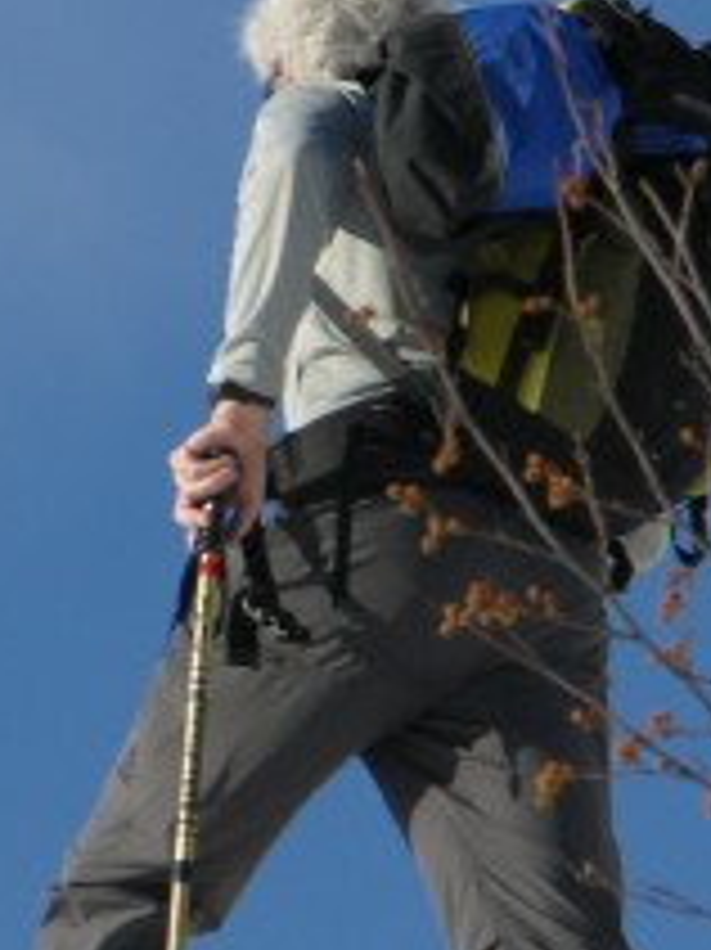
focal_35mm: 1019
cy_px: 279
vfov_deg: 1.9
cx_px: 162
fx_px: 27935
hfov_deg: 1.5
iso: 50
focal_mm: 71.2
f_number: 5.9
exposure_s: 1/304
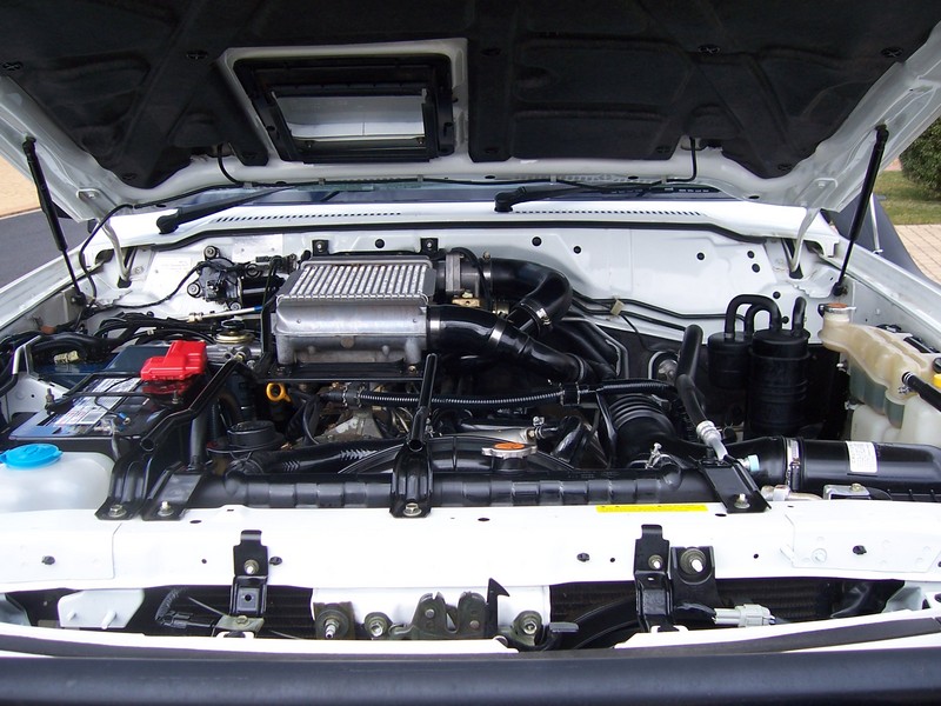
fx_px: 979
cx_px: 470
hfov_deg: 51.4
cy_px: 353
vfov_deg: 39.7
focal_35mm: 36
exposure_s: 1/350
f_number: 3
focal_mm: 6
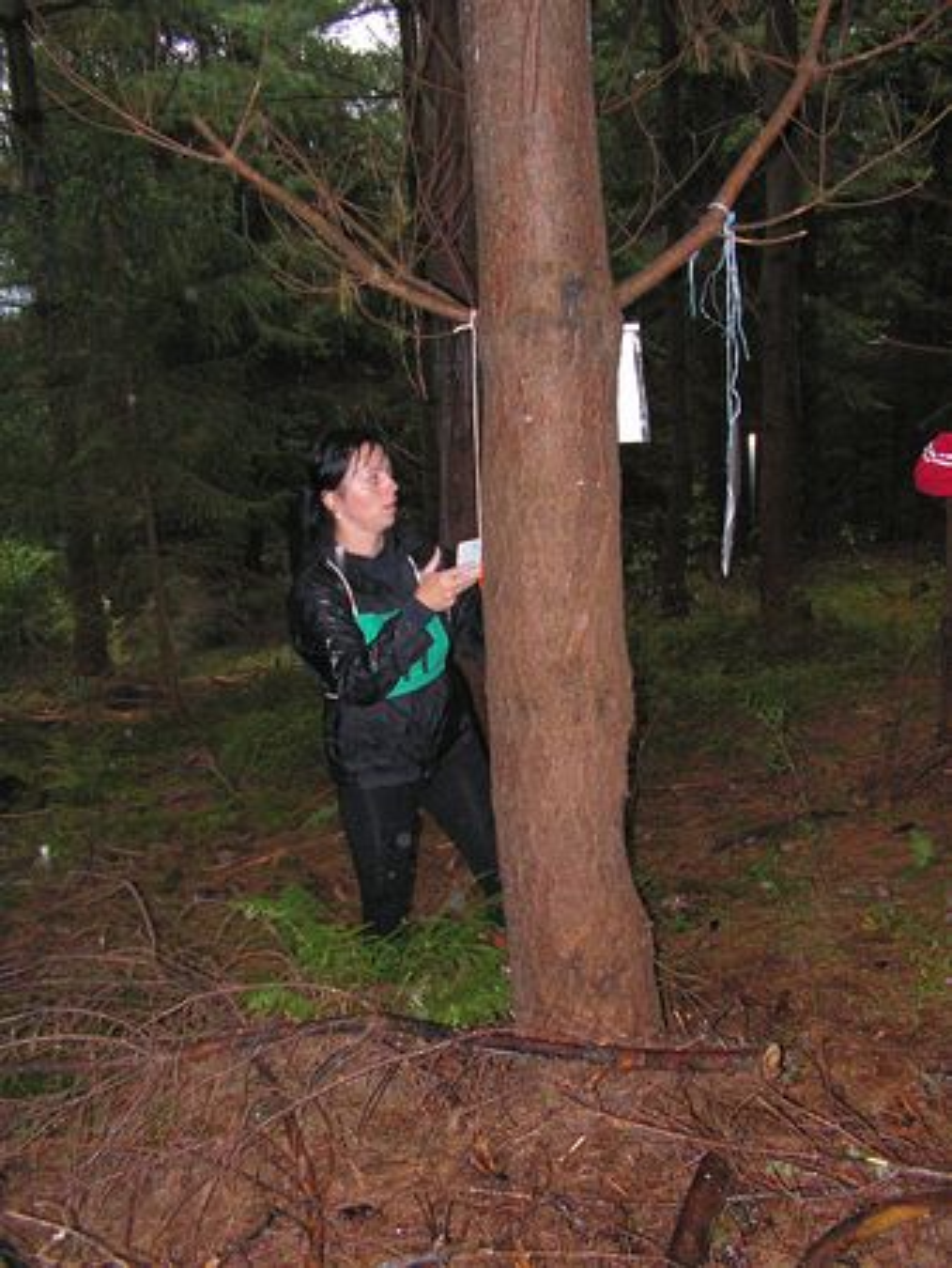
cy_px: 634
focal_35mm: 36
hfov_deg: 39.7
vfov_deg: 51.3
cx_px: 476
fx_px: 1319
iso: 160
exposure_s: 1/40
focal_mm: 6
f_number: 3.2
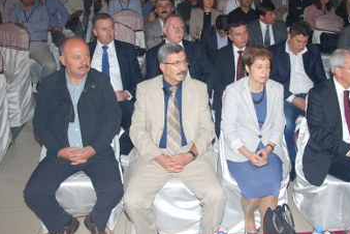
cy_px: 103
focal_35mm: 41
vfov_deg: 32.6
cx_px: 215
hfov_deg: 47.1
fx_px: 399
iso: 200
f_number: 4
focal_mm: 22
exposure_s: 1/60
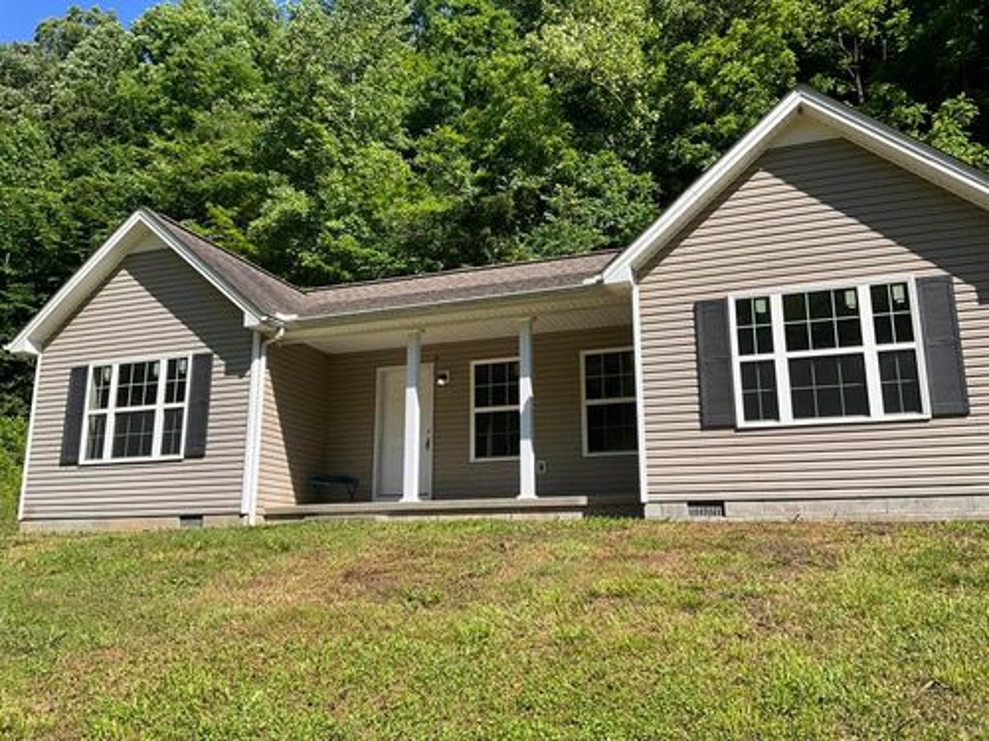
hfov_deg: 61.7
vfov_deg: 48.2
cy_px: 370
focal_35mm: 29
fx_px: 829
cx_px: 494
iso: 25
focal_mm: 3
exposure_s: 1/1279
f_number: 1.8
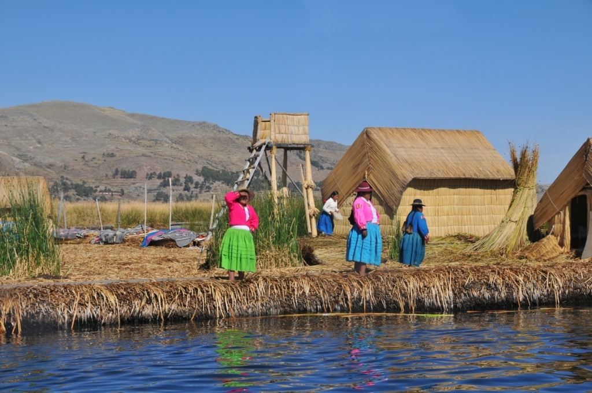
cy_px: 196
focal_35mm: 82
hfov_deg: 24.6
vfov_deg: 16.5
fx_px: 1355
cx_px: 296
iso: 200
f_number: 9.5
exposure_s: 1/350
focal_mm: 55
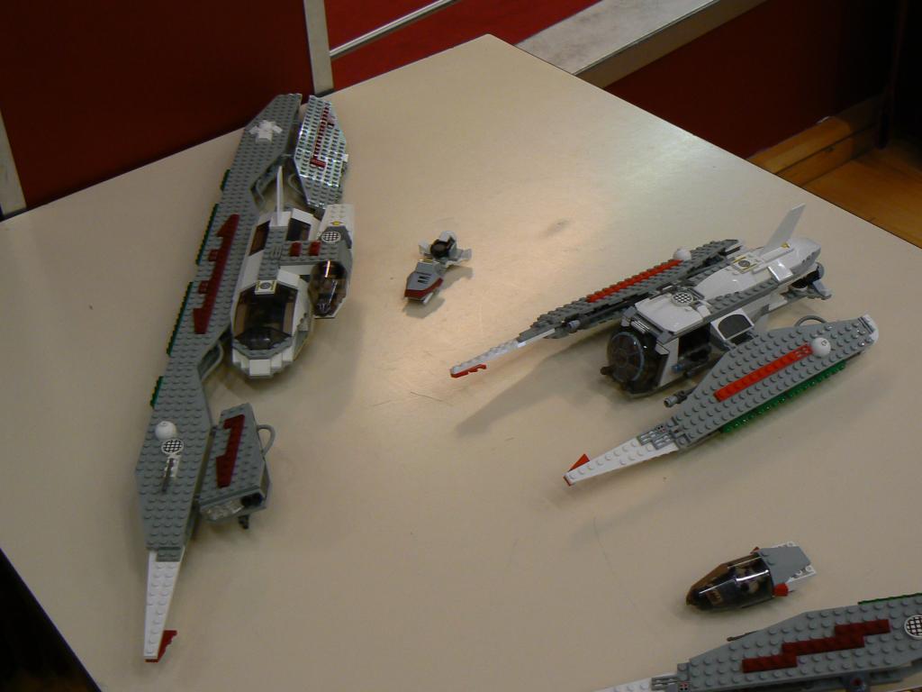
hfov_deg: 37.5
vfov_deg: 28.6
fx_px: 1358
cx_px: 461
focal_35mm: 51
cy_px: 346
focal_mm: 7
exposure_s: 1/30
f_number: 2.8
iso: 100
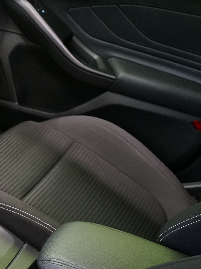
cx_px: -119
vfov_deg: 28.3
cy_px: 190
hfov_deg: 18.6
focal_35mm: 68
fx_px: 526
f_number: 5
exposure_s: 1/20
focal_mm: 29
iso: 2500
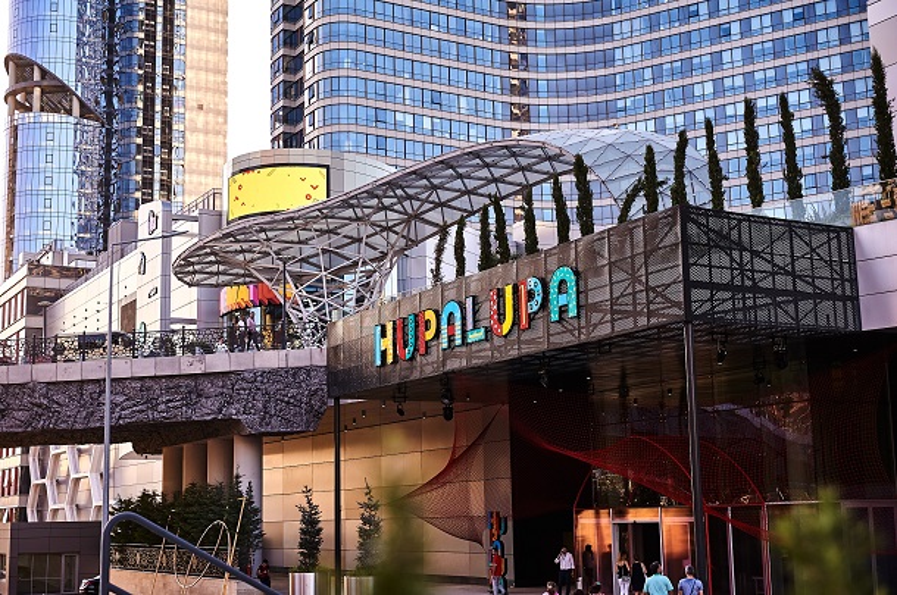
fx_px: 1244
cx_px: 448
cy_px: 298
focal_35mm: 50
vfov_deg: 26.9
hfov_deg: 39.6
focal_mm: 50
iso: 400
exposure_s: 1/400
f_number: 4
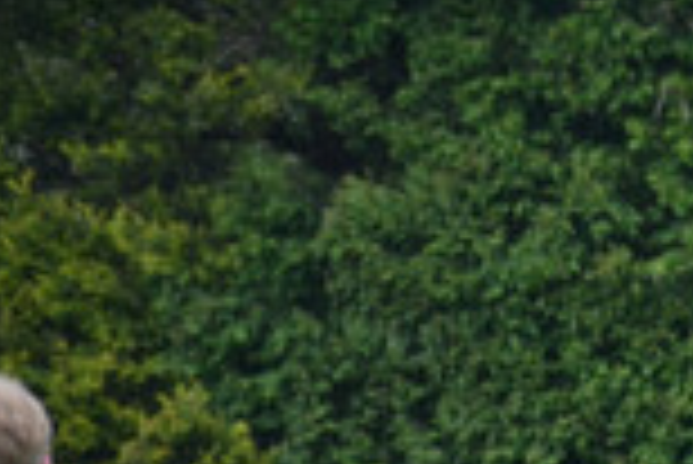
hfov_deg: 2.4
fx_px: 16763
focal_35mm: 870
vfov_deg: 1.6
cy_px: 696
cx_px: 1341
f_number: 5.6
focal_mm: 140
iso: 640
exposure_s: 1/500
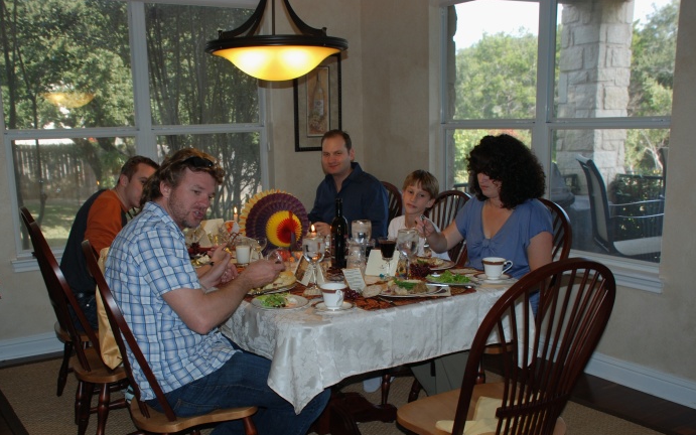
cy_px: 268
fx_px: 740
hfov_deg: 50.3
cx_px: 318
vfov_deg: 32.6
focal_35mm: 39
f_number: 3.8
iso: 200
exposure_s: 1/60
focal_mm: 22
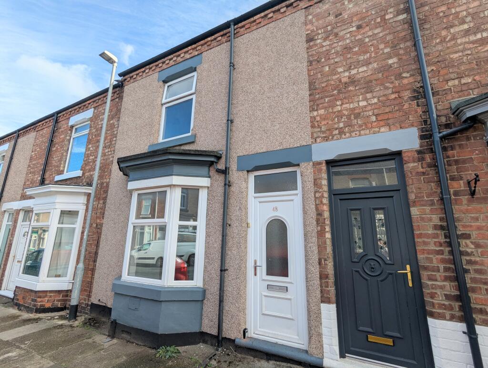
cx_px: 244
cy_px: 184
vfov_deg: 78.2
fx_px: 226
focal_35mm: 16
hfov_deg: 94.4
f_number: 2.2
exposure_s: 1/581
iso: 43
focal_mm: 2.35
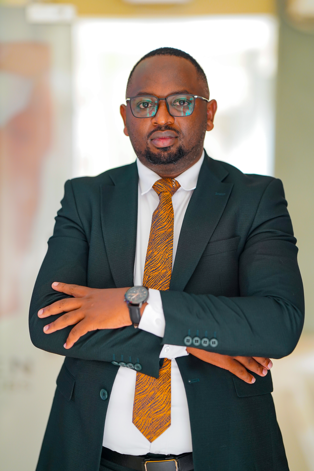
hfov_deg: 16.1
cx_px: 157
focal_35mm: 85
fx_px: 1112
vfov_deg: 23.9
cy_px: 236
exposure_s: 1/250
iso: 800
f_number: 1.4
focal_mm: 85
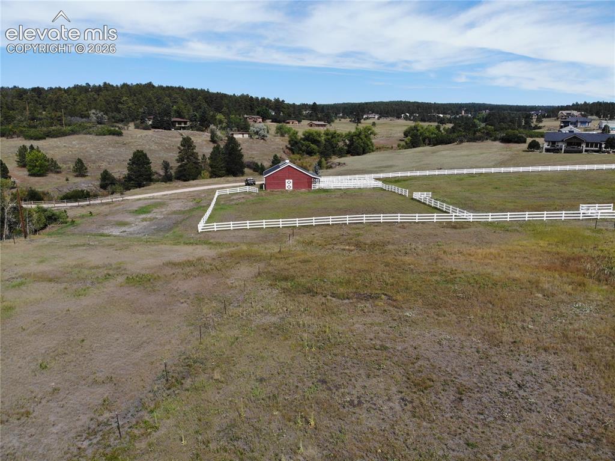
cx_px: 308
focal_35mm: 24
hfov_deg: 71.6
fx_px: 426
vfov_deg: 56.8
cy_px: 230
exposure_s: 1/1052
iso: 100
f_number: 2.8
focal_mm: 4.5
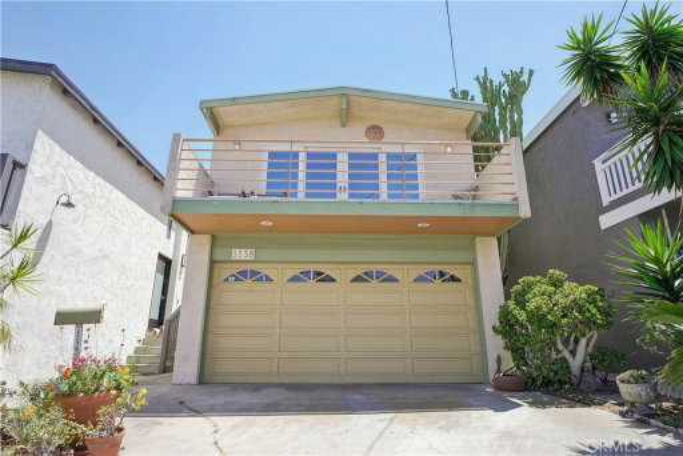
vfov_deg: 64.6
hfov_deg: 86.9
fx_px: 361
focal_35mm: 19
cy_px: 228
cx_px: 342
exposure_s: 1/125
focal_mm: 20
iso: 400
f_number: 11
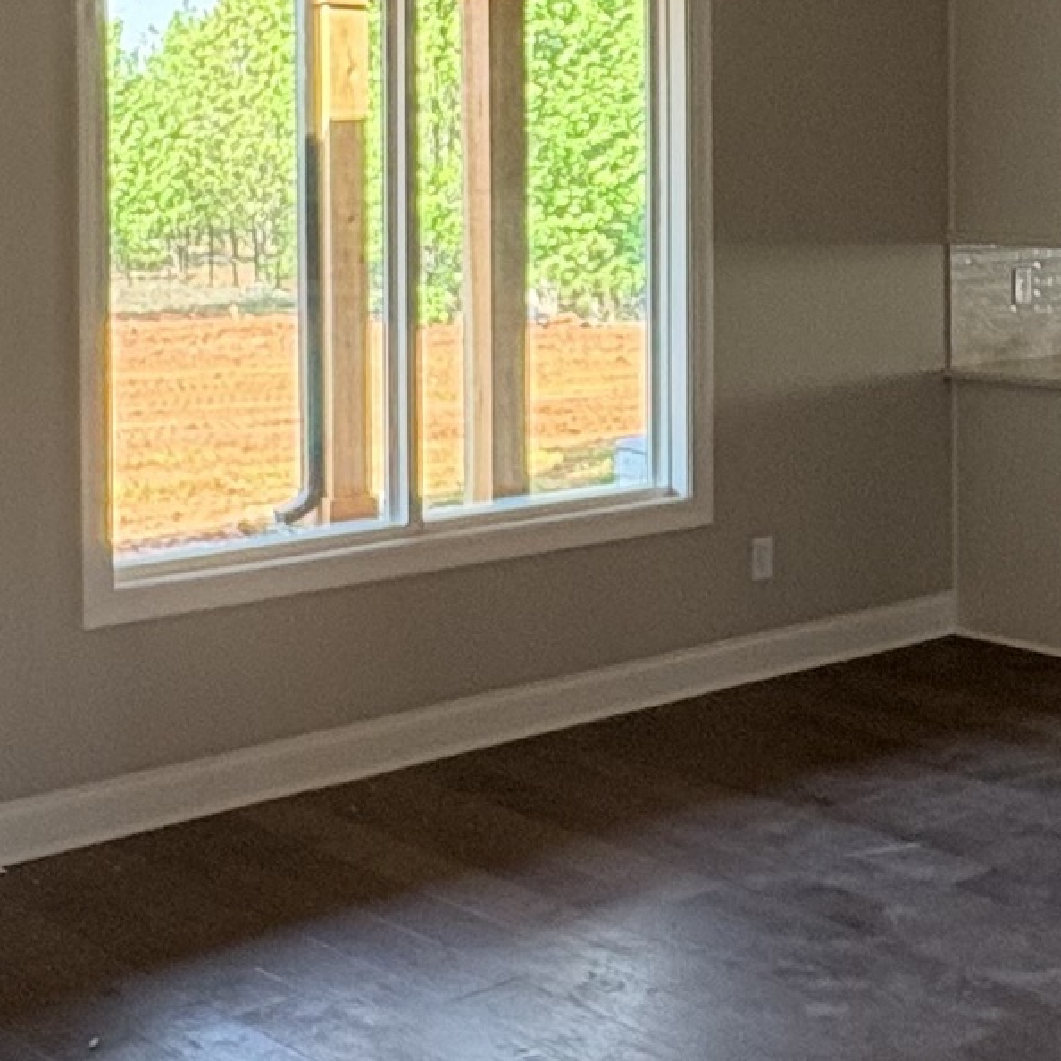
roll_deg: -1.4
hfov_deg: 26.2
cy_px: 189
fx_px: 2219
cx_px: 916
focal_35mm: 64
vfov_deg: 26.3
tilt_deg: -1.0
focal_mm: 2.22
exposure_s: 1/99
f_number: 2.2
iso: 200
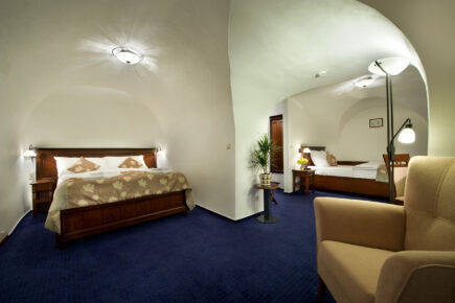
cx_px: 228
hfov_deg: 104.3
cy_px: 152
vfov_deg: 81.2
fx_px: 177
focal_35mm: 14
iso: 200
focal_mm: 14
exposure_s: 1/2
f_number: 10
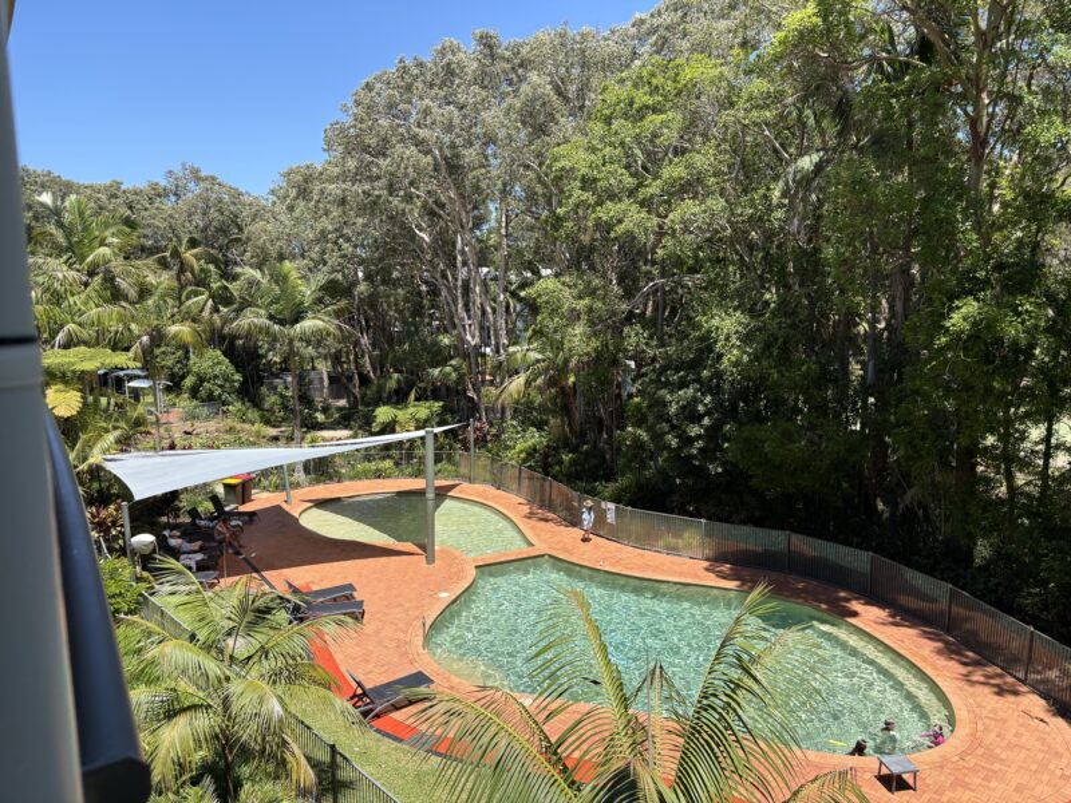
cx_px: 536
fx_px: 804
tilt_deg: -9.0
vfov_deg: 53.1
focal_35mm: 26
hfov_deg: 67.3
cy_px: 402
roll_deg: +1.4
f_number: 1.6
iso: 50
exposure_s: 1/1799
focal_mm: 5.96
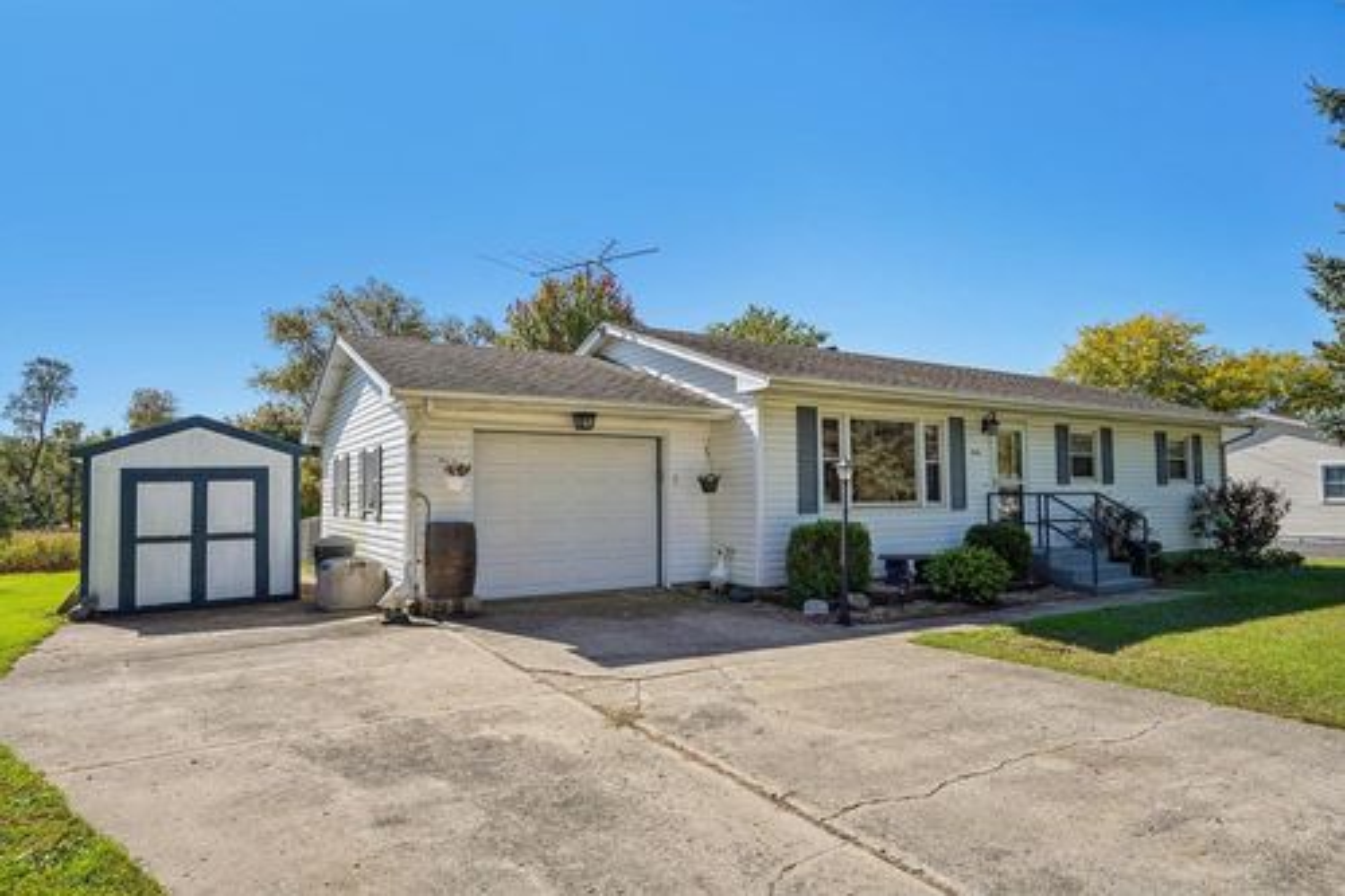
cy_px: 448
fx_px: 784
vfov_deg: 59.5
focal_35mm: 21
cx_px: 672
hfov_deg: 81.2
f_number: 8
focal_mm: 21
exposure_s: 1/250
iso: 100
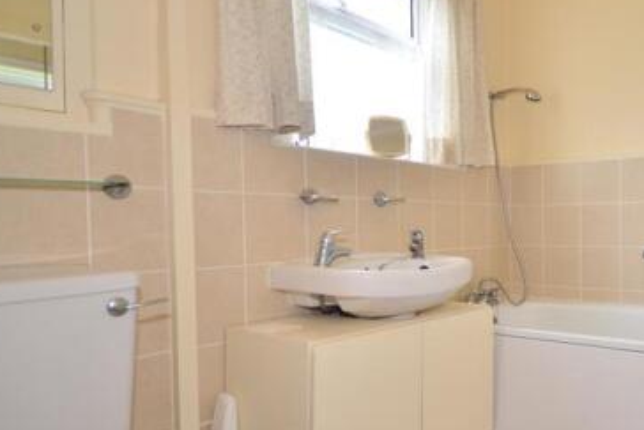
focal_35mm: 27
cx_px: 525
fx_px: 483
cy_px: 226
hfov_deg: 61.2
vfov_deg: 48.0
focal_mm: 10
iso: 200
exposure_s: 1/25
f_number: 5
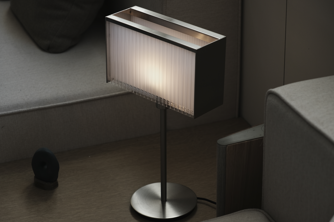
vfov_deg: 14.9
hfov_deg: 22.1
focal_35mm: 92
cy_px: 116
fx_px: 853
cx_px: 162
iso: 320
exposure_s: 1/280
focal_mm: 50
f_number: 3.2
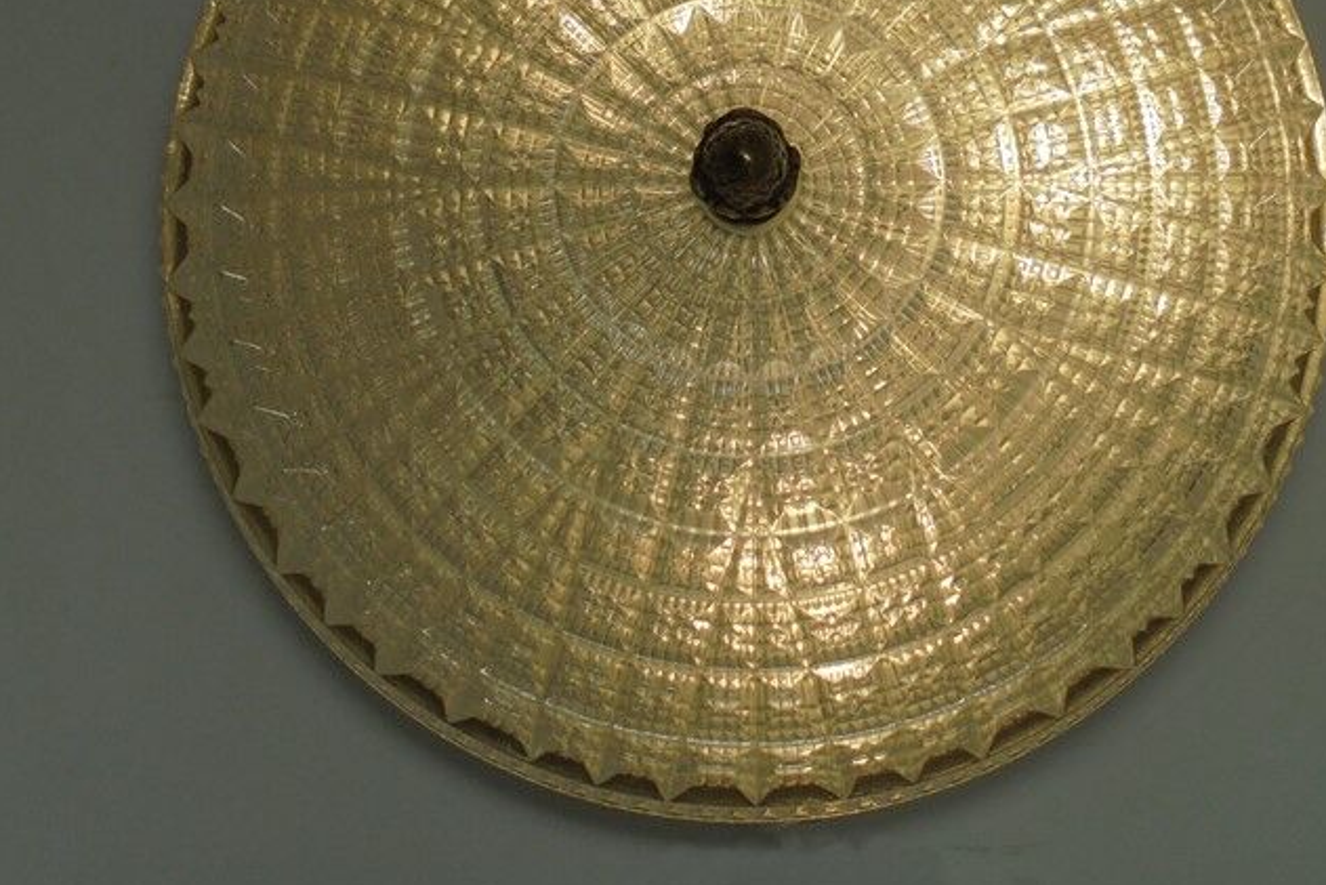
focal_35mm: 43
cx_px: 704
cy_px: 228
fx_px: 1584
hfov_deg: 45.4
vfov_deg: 30.7
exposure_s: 1/320
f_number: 3.7
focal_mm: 5.3
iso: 100
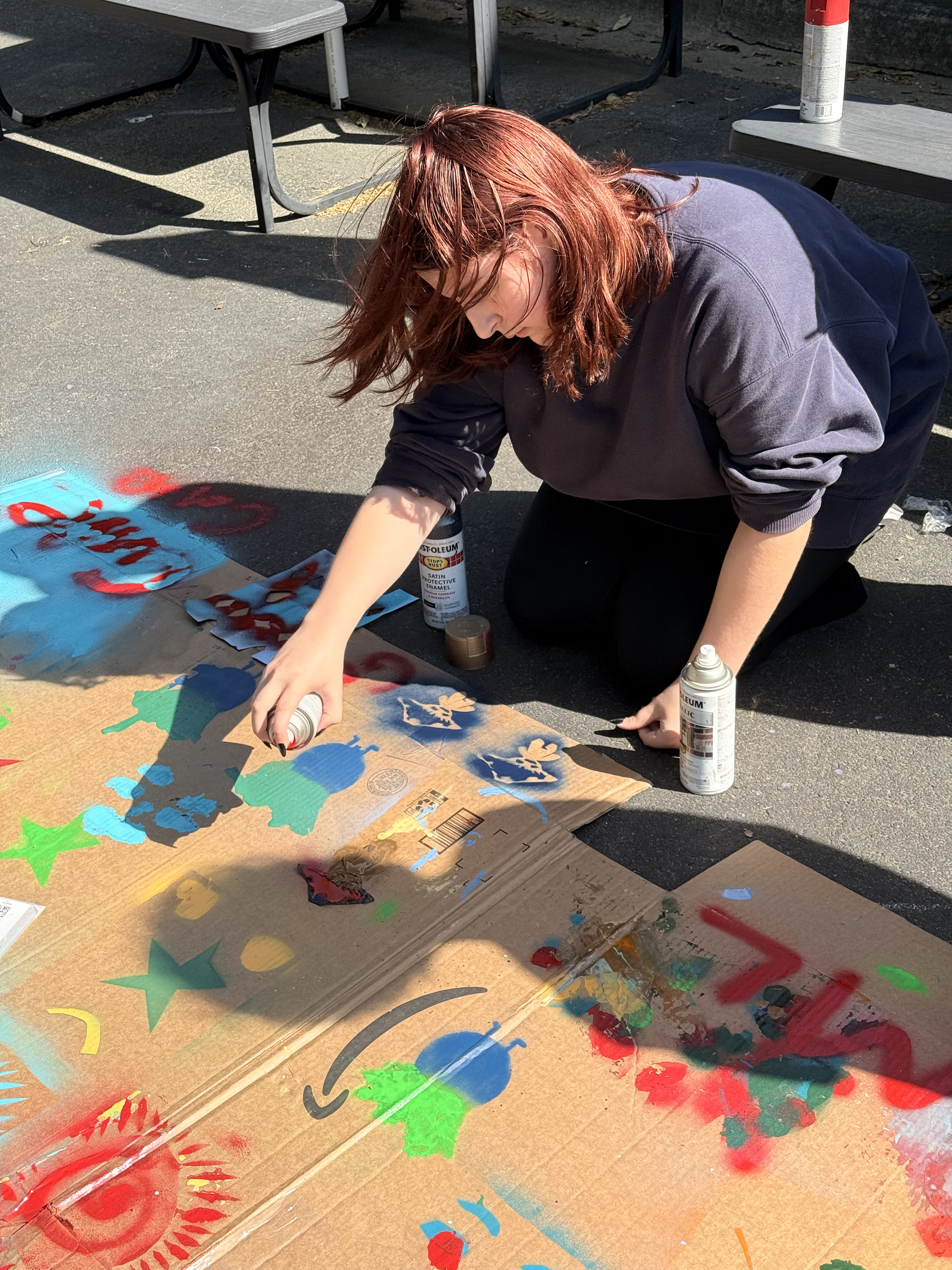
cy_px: 635
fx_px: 1760
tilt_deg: -31.3
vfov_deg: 39.7
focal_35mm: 48
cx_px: 476
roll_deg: +2.2
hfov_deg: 30.3
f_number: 1.78
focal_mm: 6.76
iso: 64
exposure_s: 1/2033
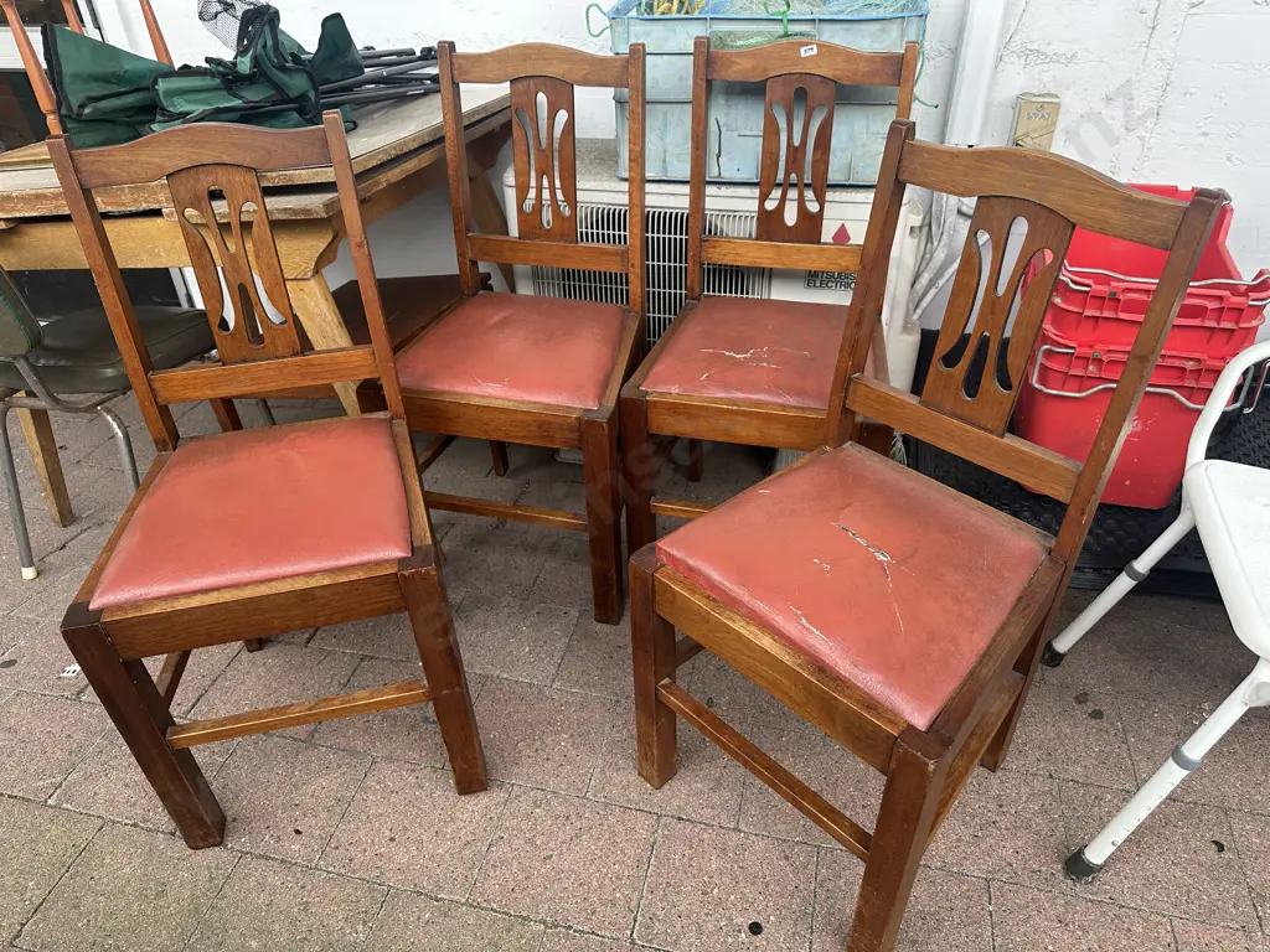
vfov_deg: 56.8
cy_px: 476
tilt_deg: -35.1
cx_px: 635
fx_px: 881
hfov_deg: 71.6
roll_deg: +1.3
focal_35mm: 24
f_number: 1.78
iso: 125
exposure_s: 1/121
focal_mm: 6.86
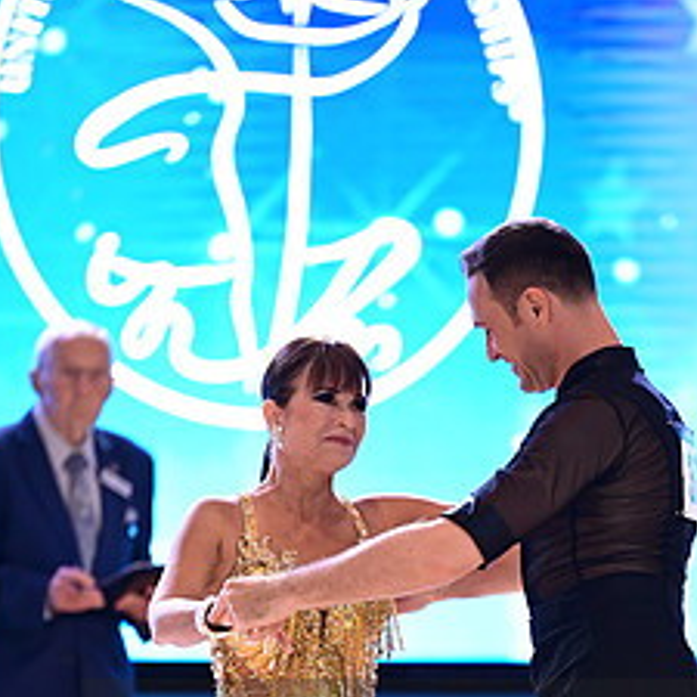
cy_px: 784
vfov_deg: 4.6
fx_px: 8748
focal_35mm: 384
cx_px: 508
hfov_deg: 4.6
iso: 2000
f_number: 2.8
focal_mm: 175
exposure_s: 1/320
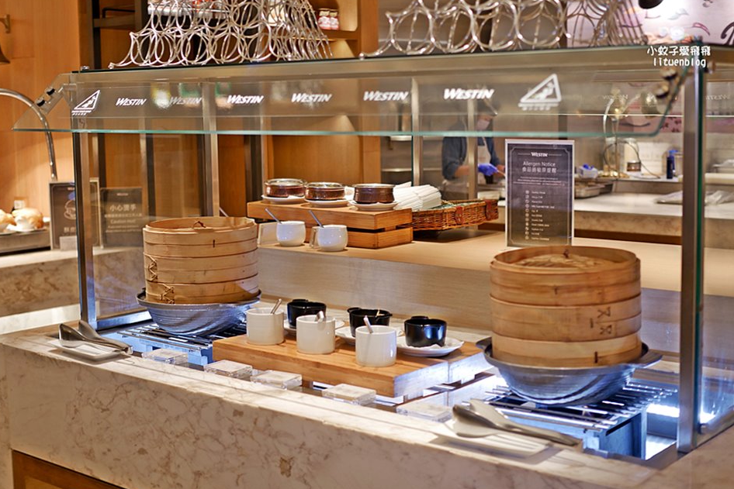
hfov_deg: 36.2
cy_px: 218
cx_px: 377
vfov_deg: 24.6
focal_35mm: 55
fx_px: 1121
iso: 320
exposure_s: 1/60
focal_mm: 25
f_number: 1.8
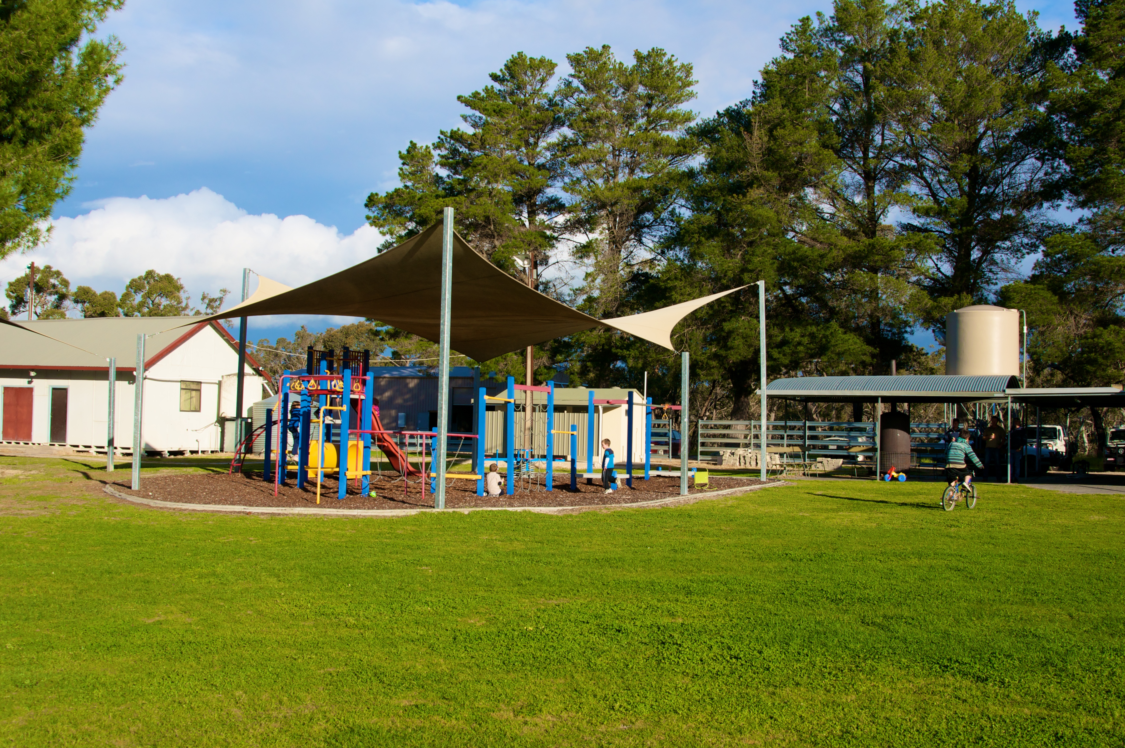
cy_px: 374
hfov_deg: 46.4
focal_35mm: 42
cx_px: 562
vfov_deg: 31.8
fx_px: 1311
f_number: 8
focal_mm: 28
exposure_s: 1/350
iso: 200
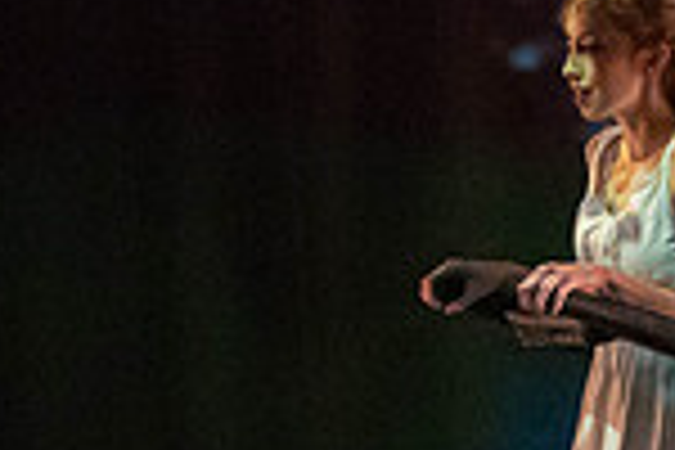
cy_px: 466
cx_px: 815
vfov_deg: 1.1
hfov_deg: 1.6
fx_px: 23811
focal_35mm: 1270
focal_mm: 279
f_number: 5.6
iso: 6400
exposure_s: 1/320
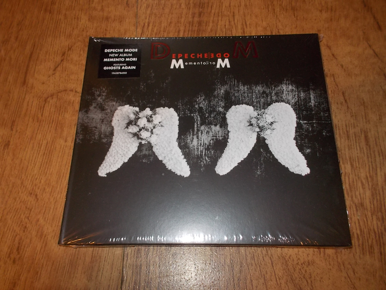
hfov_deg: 61.7
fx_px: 323
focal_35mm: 29
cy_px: 145
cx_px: 193
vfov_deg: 48.2
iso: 200
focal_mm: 4.1
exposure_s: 1/30
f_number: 3.3
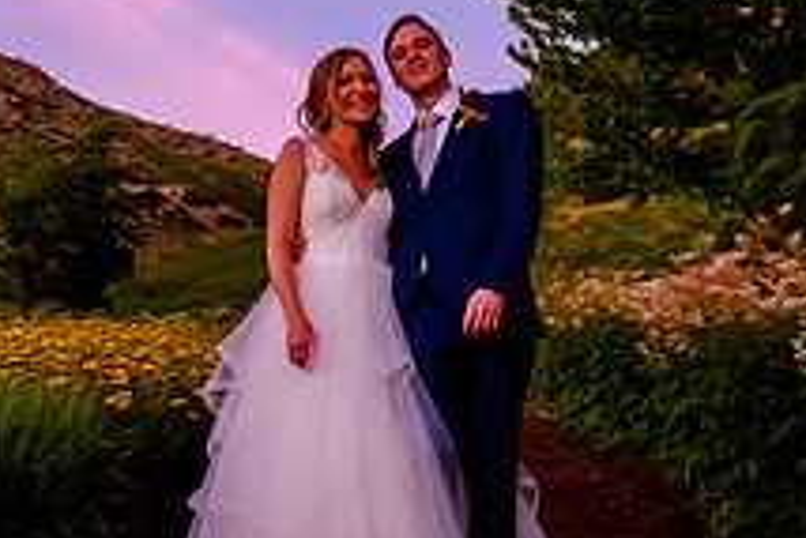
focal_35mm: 65
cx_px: 169
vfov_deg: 20.9
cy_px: 194
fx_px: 1456
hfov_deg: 30.2
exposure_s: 1/800
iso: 5000
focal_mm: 24
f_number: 4.5
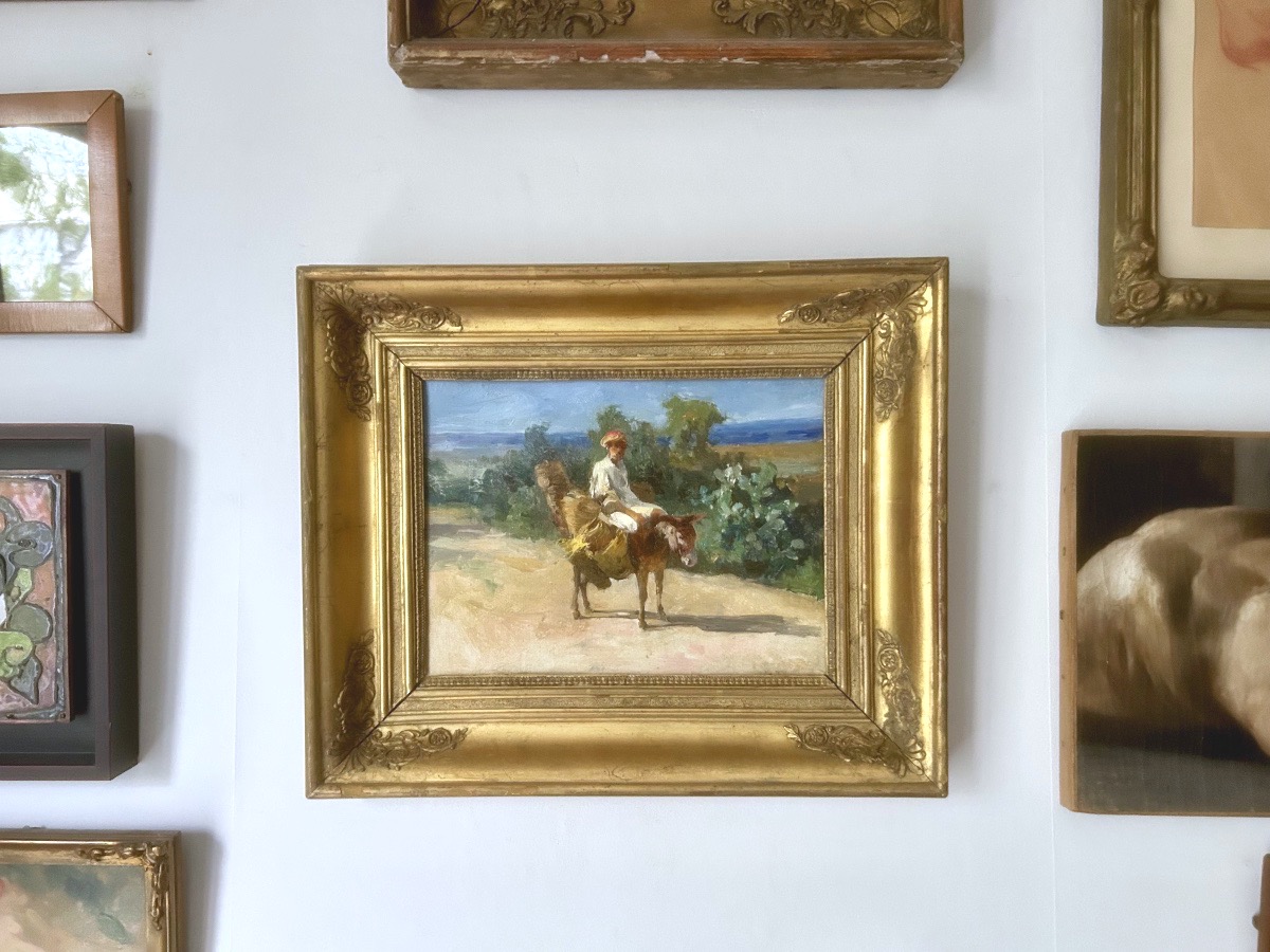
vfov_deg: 53.1
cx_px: 635
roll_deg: +0.1
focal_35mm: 26
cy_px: 476
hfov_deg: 67.3
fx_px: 954
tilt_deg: +2.1
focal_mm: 5.7
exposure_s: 1/57
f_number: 1.5
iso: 500
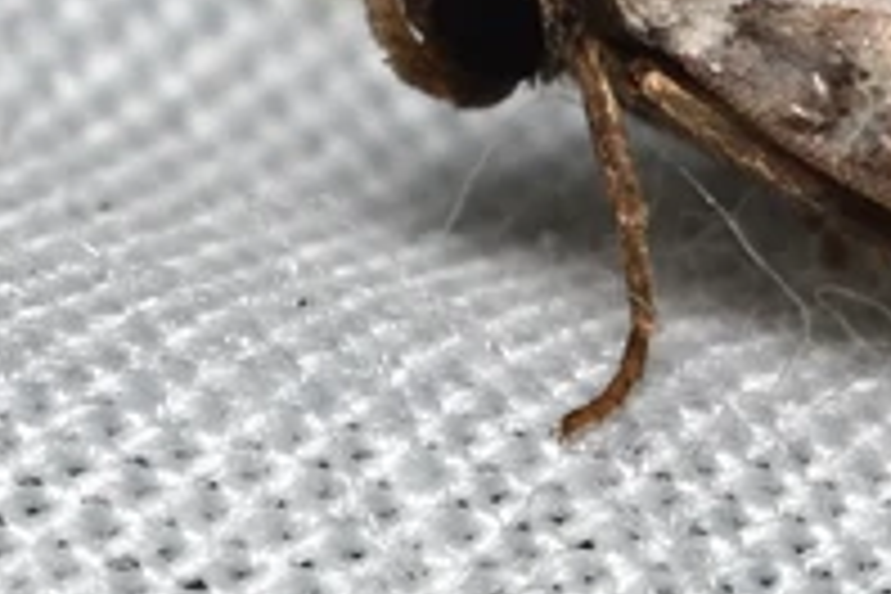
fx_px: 18017
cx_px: 1166
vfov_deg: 1.9
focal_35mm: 728
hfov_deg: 2.8
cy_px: -68
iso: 100
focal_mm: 150
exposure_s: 1/250
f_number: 10
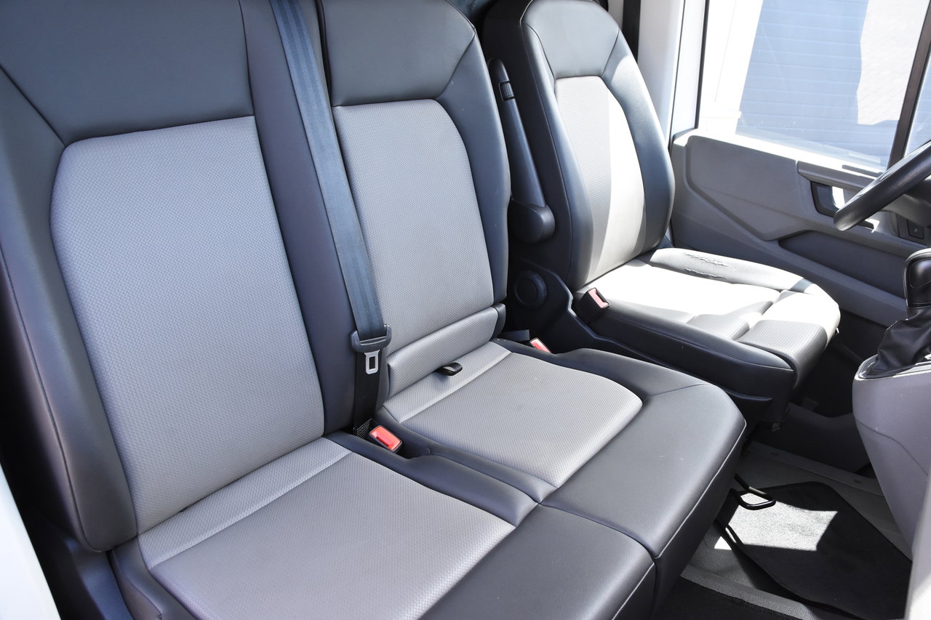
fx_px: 659
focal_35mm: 26
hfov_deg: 70.4
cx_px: 466
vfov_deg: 50.4
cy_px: 310
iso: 1600
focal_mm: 17
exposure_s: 1/250
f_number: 8
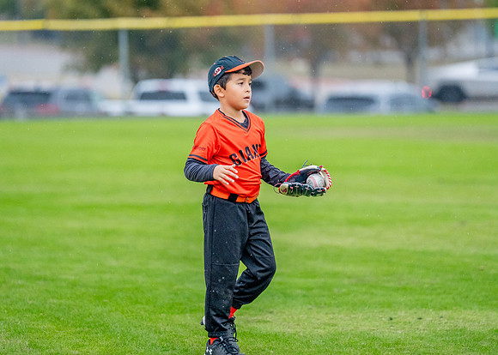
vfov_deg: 5.8
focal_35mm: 246
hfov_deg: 8.2
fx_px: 3482
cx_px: 240
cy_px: 131
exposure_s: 1/1250
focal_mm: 176
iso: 2500
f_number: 2.8
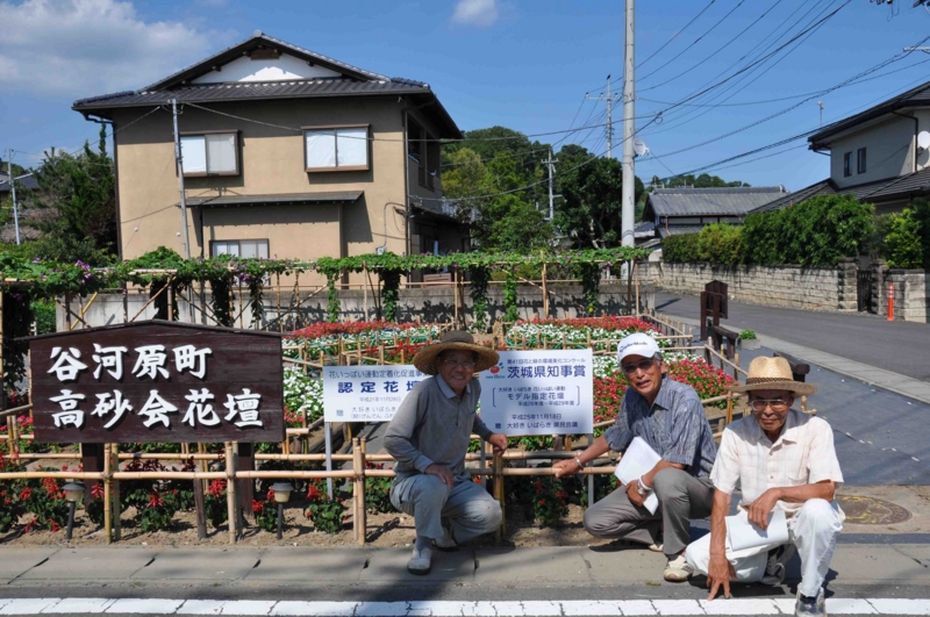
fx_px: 851
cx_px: 465
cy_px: 308
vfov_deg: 39.9
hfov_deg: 57.3
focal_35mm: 33
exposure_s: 1/400
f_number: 10
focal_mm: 22
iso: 200
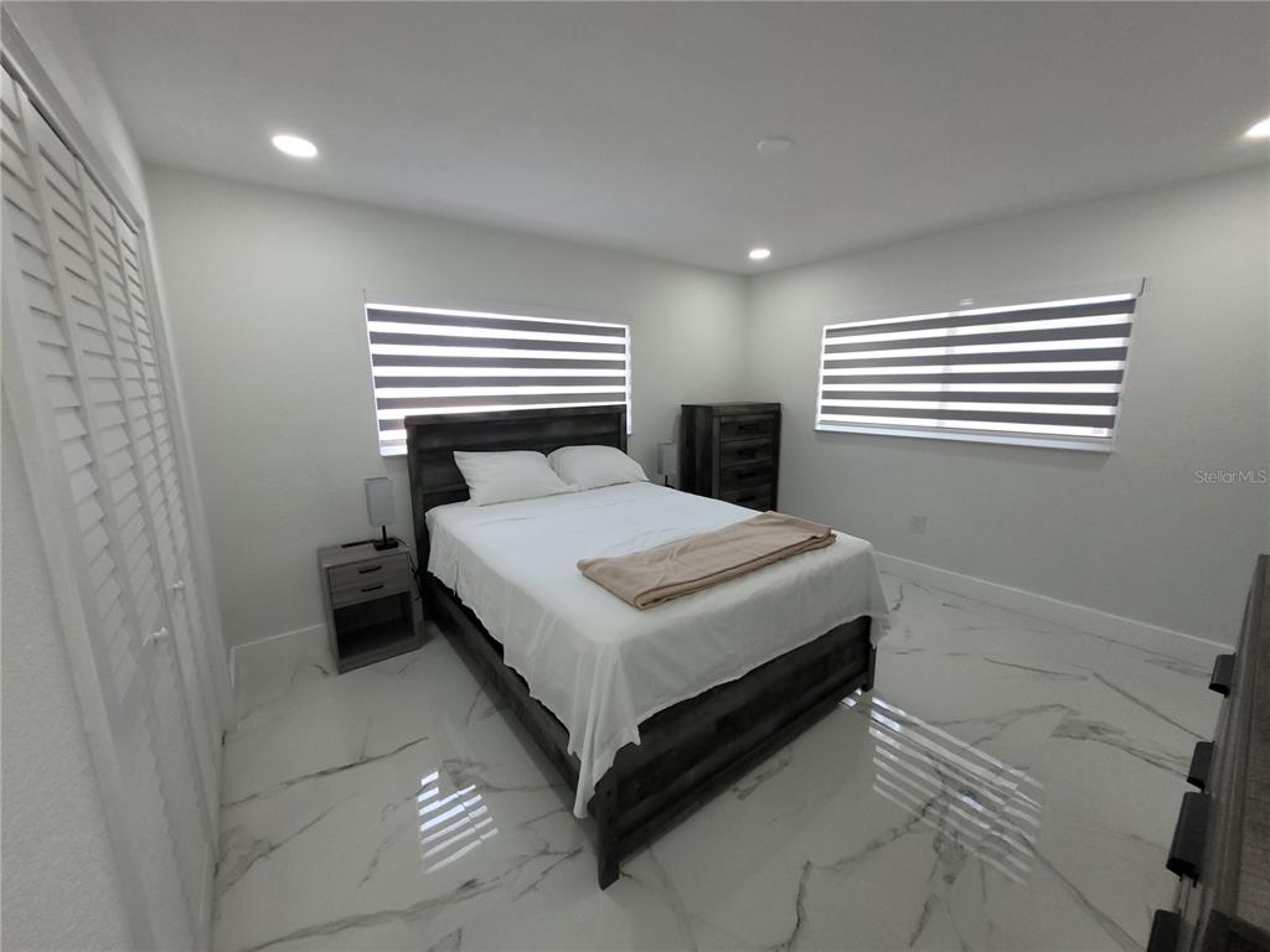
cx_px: 635
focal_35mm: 13
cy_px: 476
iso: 50
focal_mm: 1.74
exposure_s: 1/60
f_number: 2.2
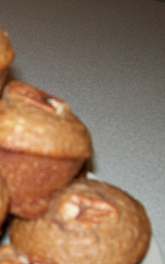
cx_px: -79
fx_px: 604
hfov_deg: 14.5
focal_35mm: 84
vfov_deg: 24.5
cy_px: 187
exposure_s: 1/30
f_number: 2.7
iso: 80
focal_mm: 6
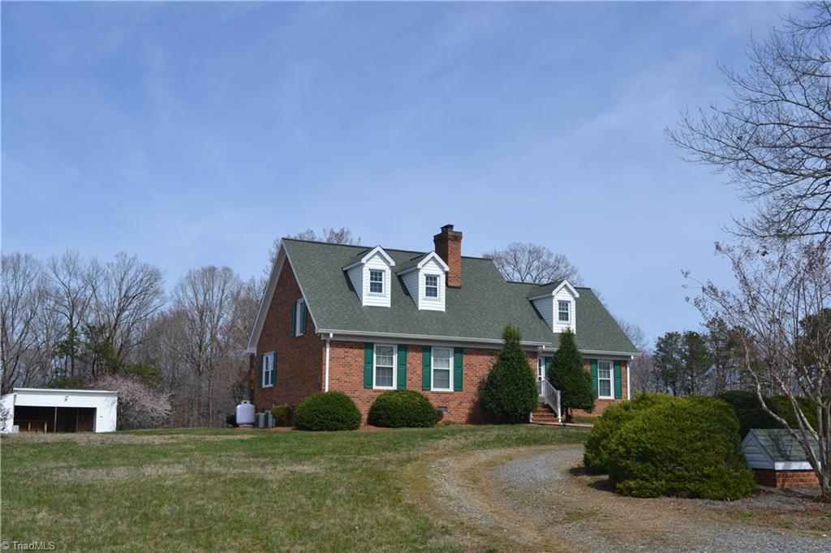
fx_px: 969
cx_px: 416
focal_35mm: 42
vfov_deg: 31.9
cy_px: 276
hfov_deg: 46.4
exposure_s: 1/250
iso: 100
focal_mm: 28
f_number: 8
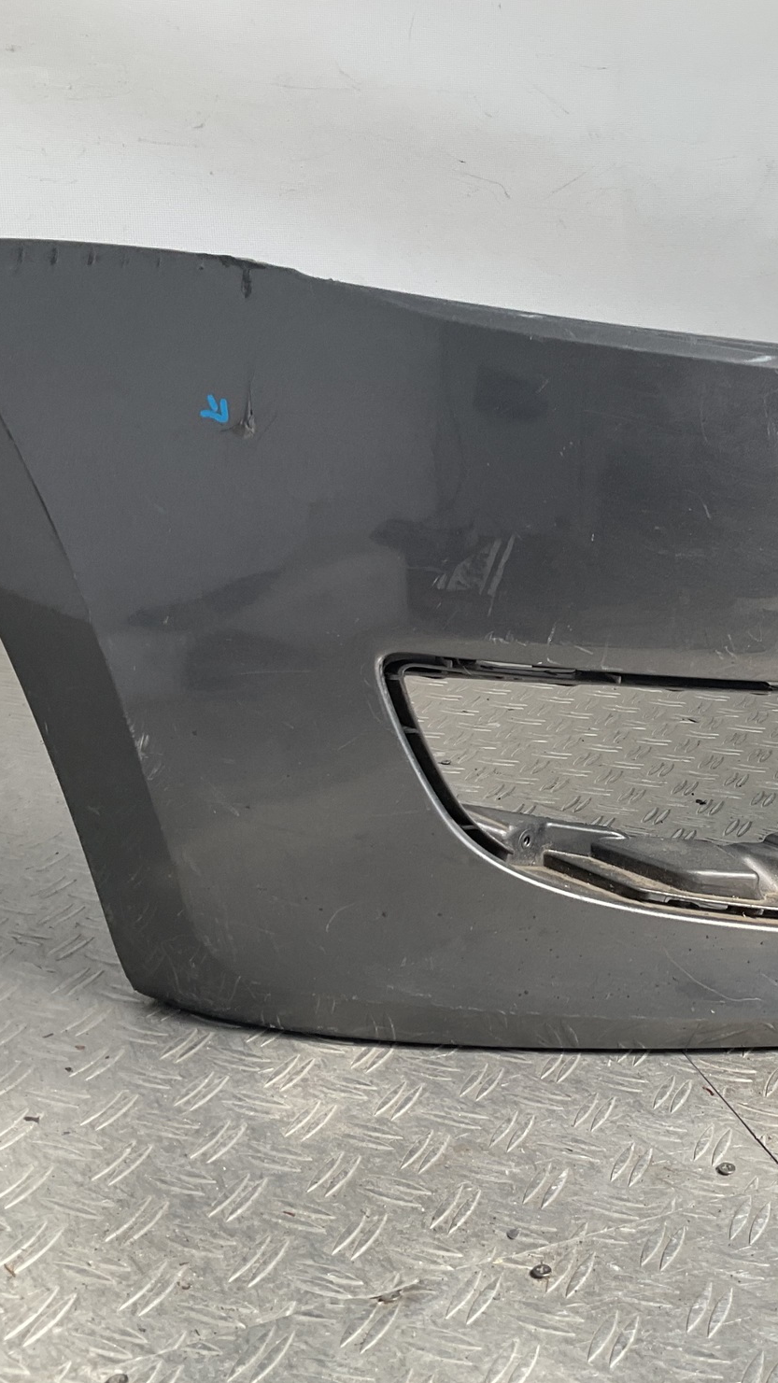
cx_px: 682
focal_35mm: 43
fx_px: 1577
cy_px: 683
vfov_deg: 47.4
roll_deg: -3.1
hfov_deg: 26.9
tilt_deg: -15.9
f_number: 1.8
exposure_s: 1/348
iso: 16
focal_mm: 3
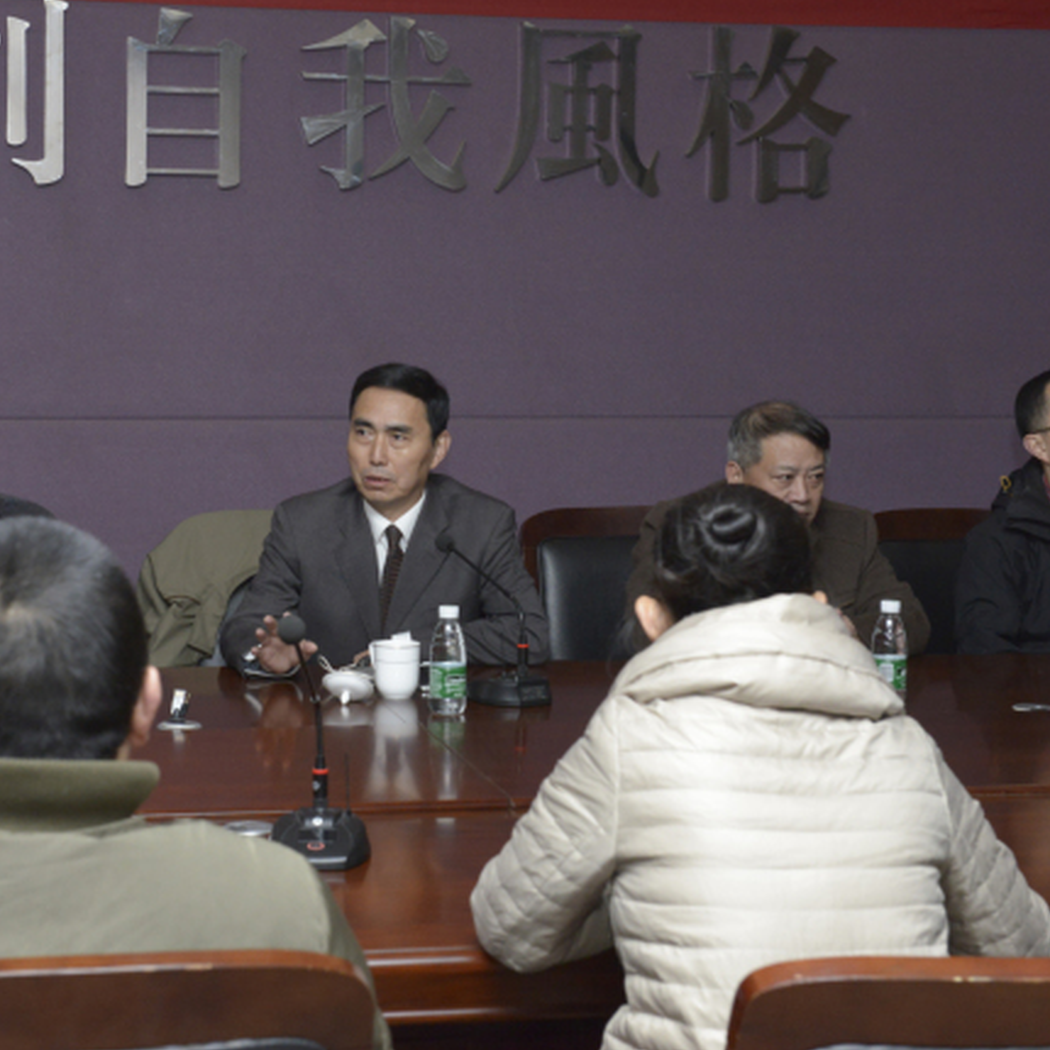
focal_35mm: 72
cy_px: 524
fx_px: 2471
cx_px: 364
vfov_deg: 24.0
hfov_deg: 23.9
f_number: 8
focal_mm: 56
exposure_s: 1/320
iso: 3200
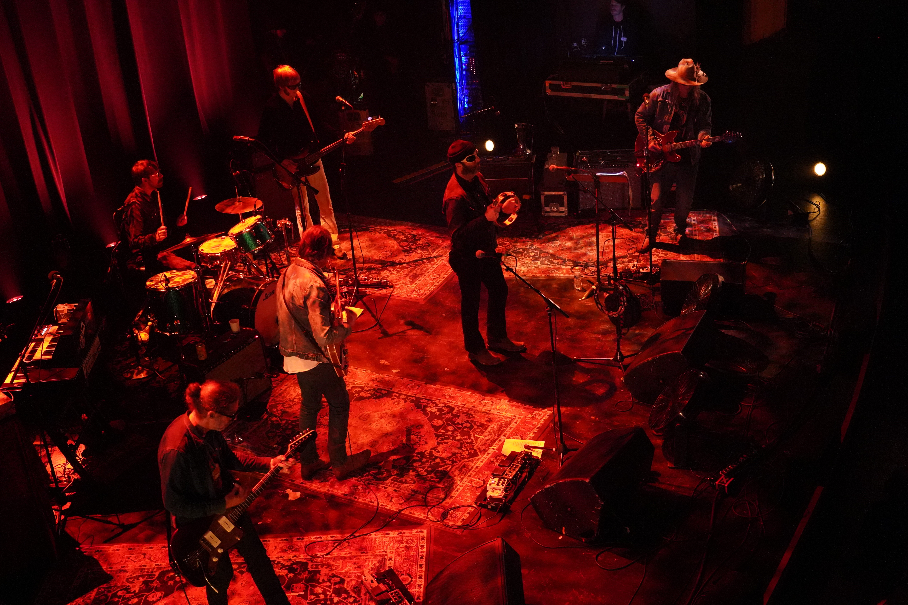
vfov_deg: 31.9
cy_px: 302
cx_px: 454
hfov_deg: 46.4
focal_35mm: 42
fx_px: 1059
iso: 12800
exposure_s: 1/125
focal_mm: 42
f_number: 4
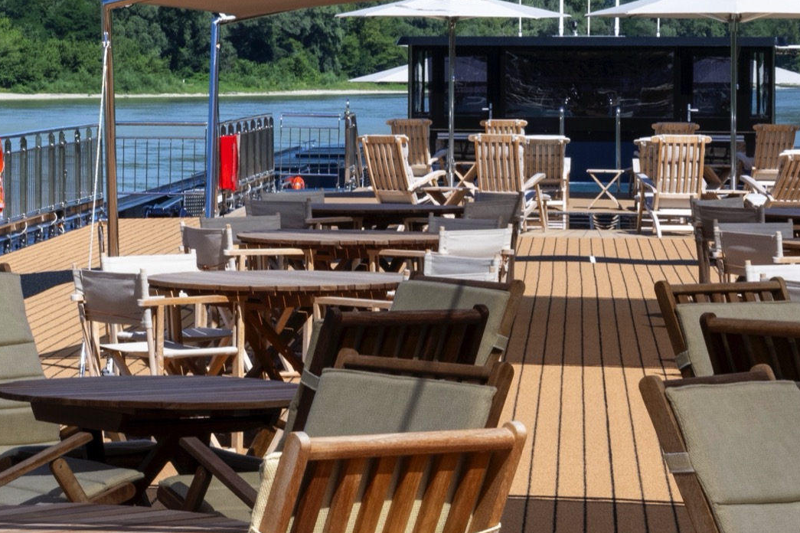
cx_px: -446
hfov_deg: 12.4
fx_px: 3488
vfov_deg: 8.7
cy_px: 64
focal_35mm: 157
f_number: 16
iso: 320
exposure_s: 1/160
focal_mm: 41
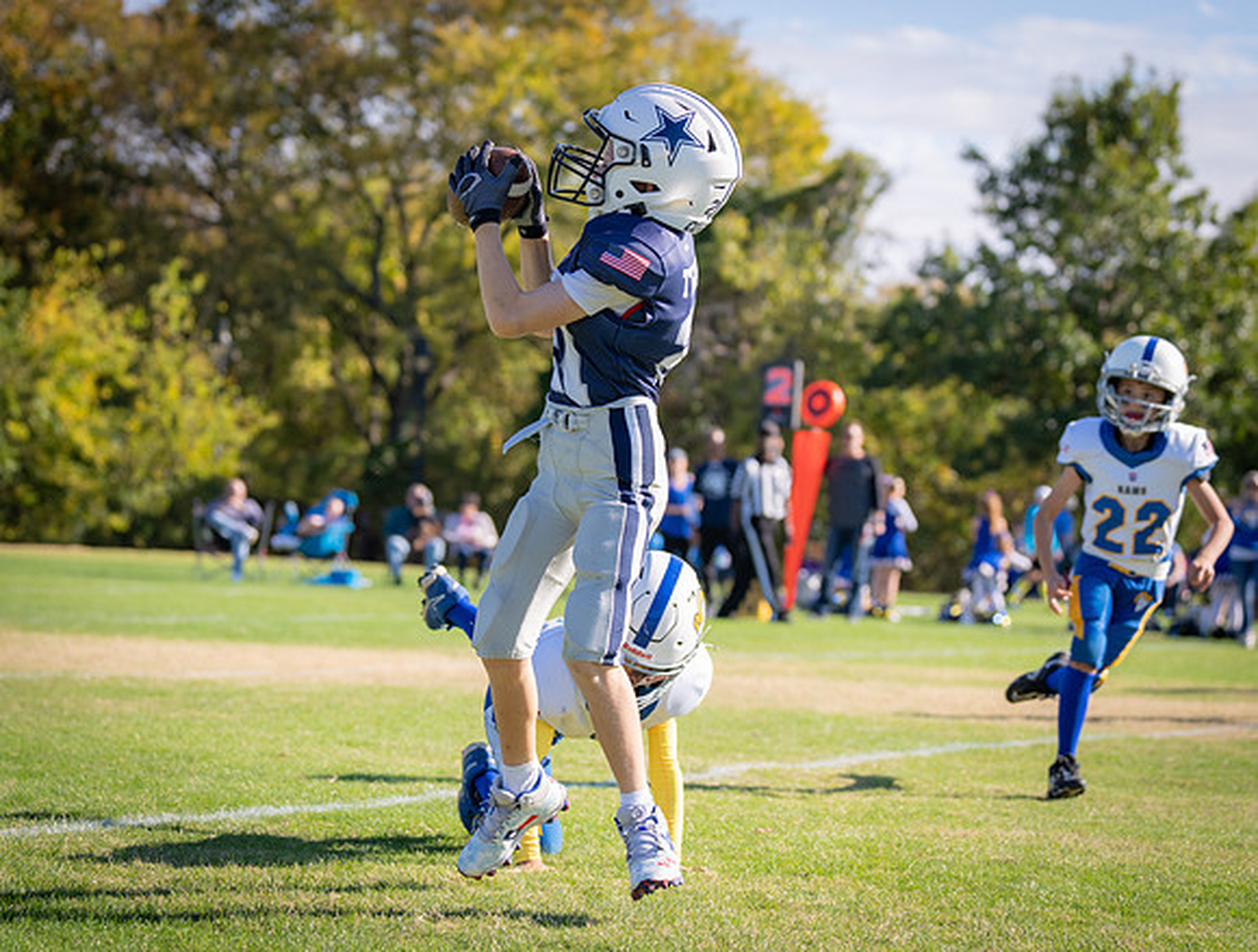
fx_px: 3792
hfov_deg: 18.8
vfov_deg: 14.3
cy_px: 420
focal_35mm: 104
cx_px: 532
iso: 100
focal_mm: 70
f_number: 2.8
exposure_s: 1/1250
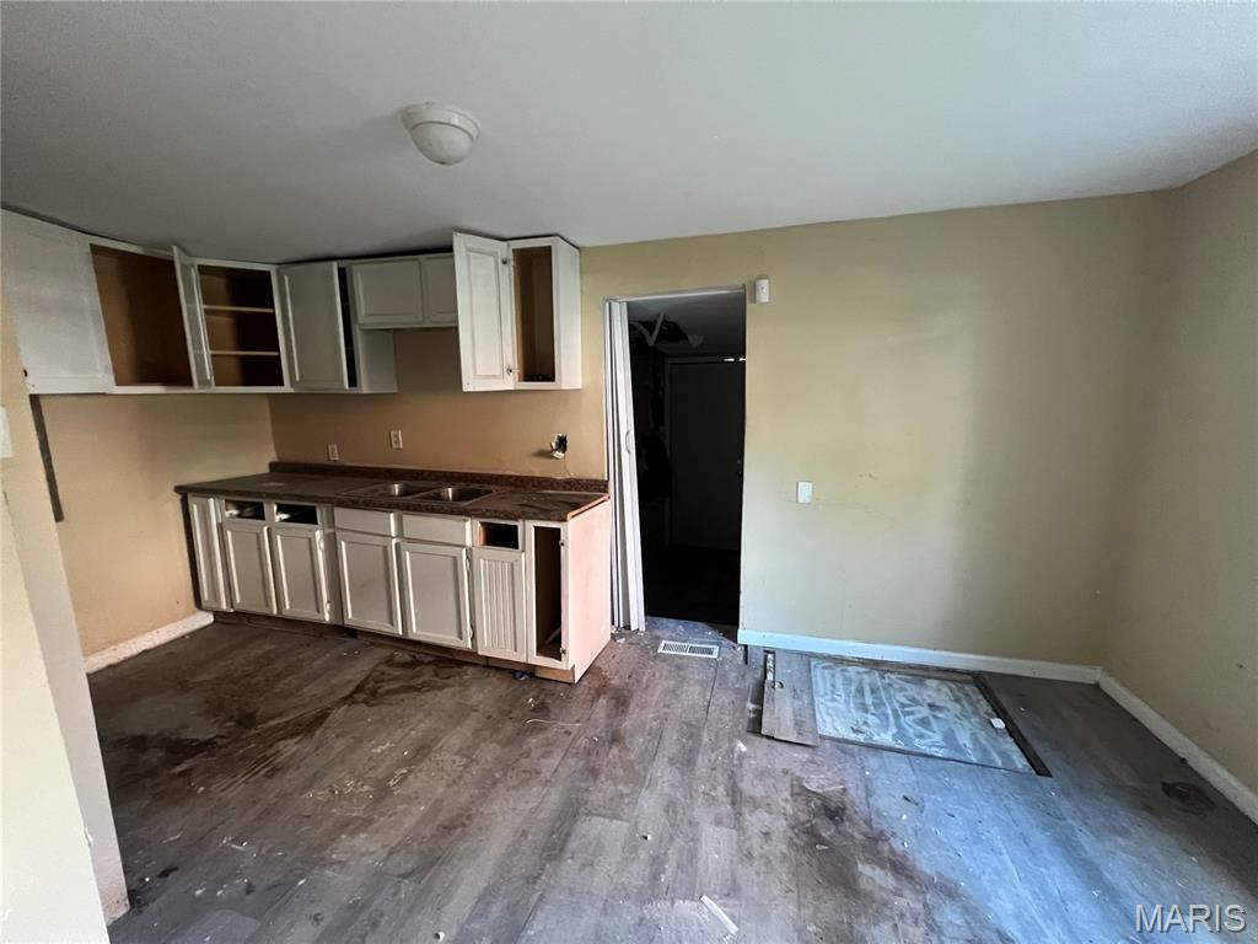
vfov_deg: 89.9
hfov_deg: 106.2
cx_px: 629
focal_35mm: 13
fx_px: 472
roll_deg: +0.0
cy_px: 472
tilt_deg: -9.5
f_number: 1.8
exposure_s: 1/60
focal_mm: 1.57
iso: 640
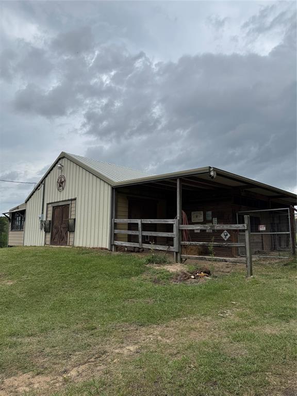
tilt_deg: +8.3
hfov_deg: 56.8
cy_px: 198
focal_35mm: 24
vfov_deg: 71.6
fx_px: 275
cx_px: 148
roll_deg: -0.5
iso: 80
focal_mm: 6.76
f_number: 1.78
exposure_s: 1/5348
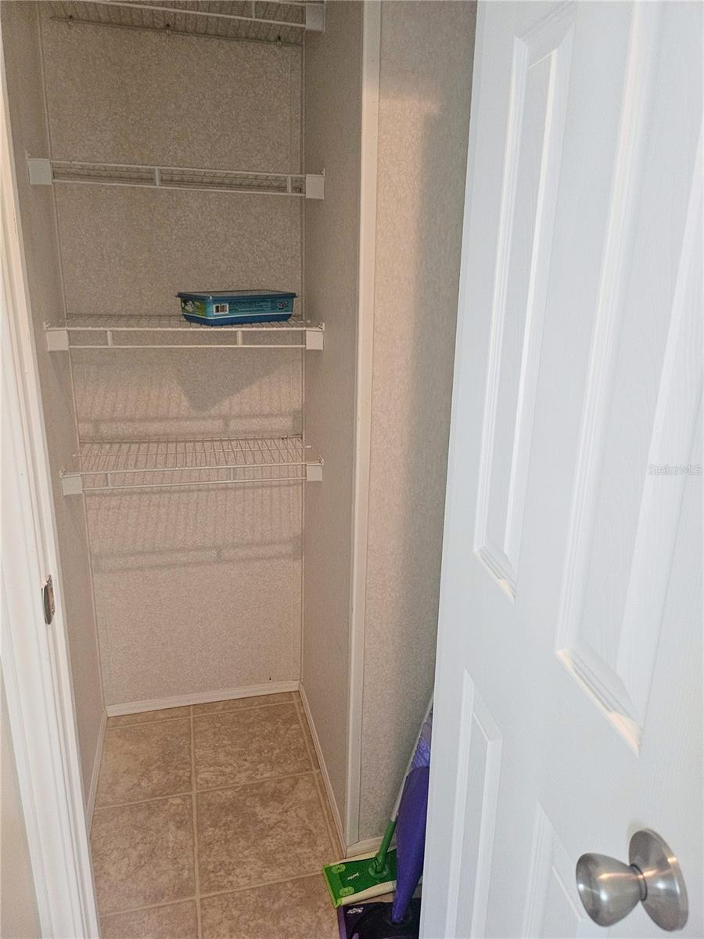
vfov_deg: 71.6
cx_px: 352
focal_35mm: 24
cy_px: 470
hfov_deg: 56.8
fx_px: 651
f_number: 1.8
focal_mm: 5
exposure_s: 1/120
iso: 500
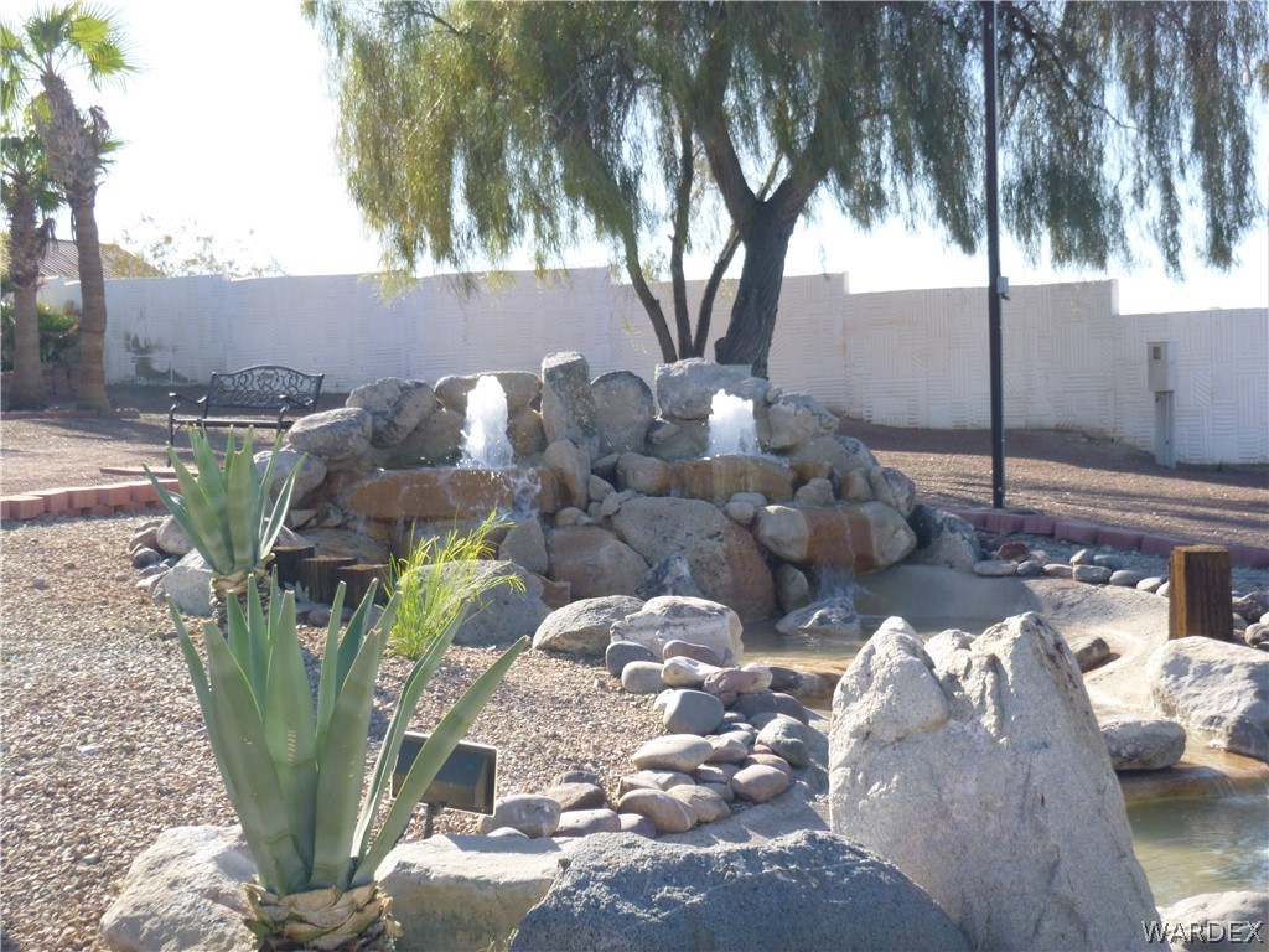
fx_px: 1980
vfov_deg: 27.0
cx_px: 634
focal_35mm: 54
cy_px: 476
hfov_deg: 35.5
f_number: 5
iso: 100
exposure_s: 1/125
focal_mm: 9.7
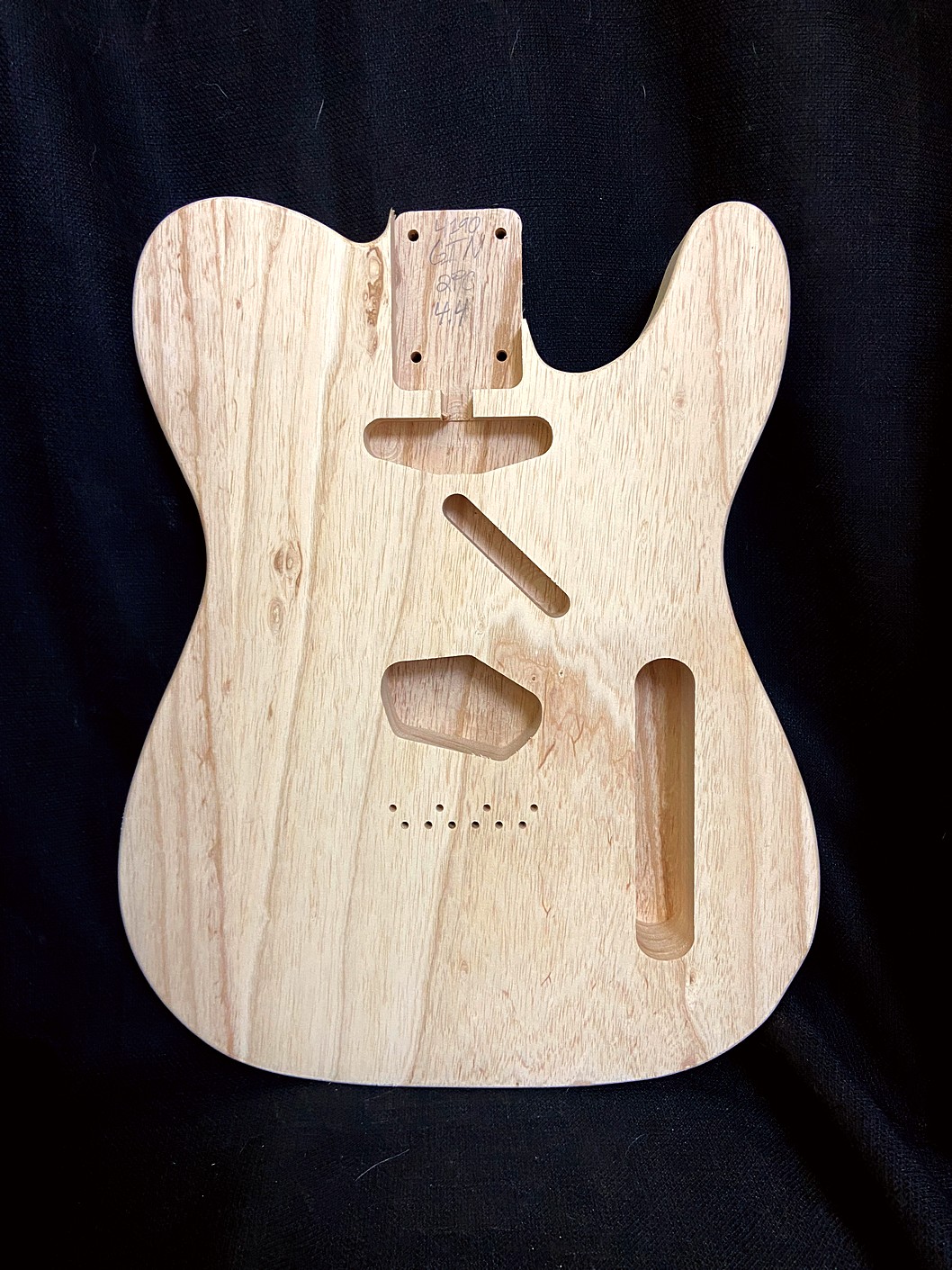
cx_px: 476
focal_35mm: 26
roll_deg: +1.8
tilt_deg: -9.1
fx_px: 954
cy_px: 635
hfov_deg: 53.1
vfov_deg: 67.3
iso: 160
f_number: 1.8
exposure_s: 1/60
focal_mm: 4.25
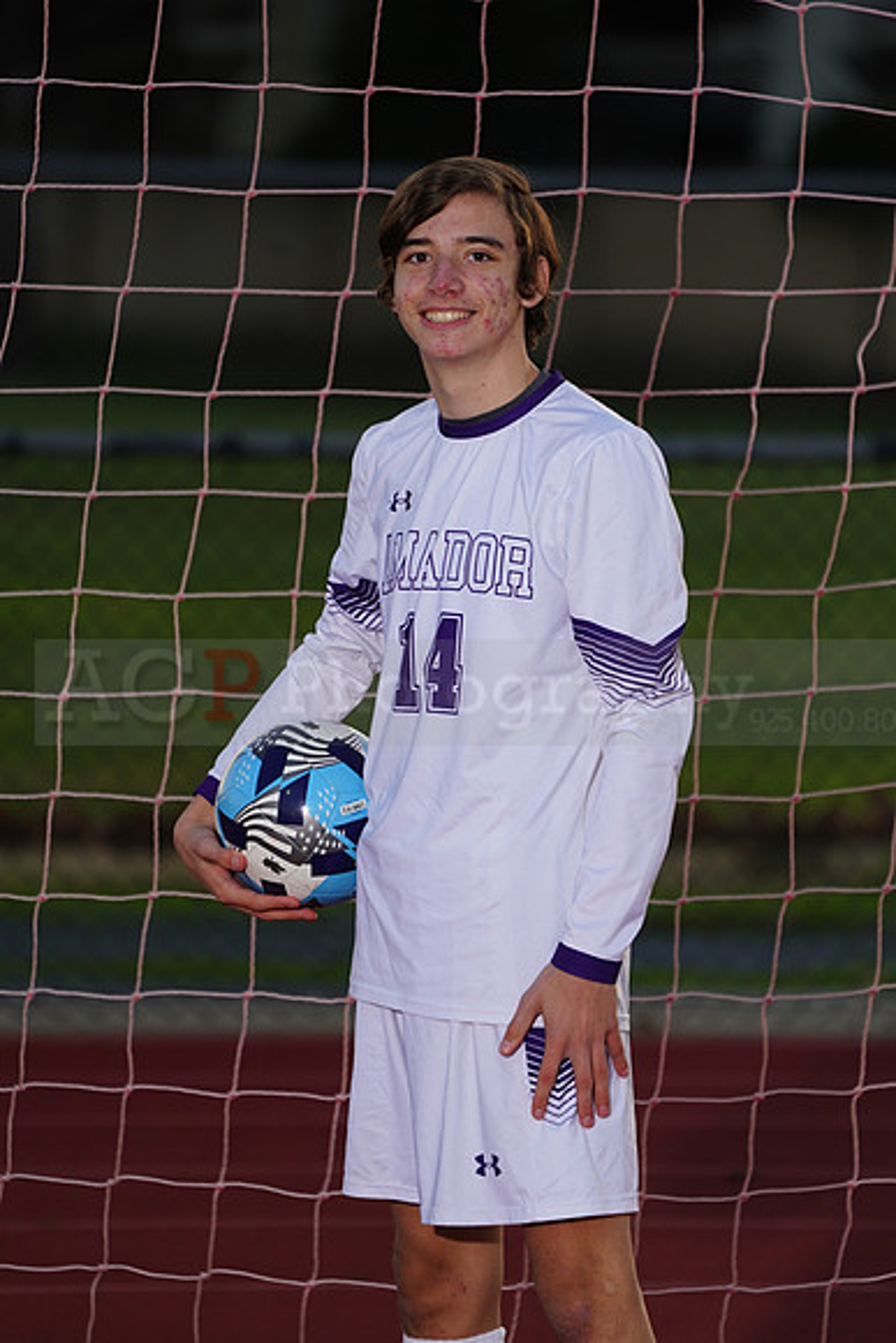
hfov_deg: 3.8
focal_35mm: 358
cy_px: 672
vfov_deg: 5.8
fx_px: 13356
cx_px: 448
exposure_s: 1/250
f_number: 5.6
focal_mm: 358
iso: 320
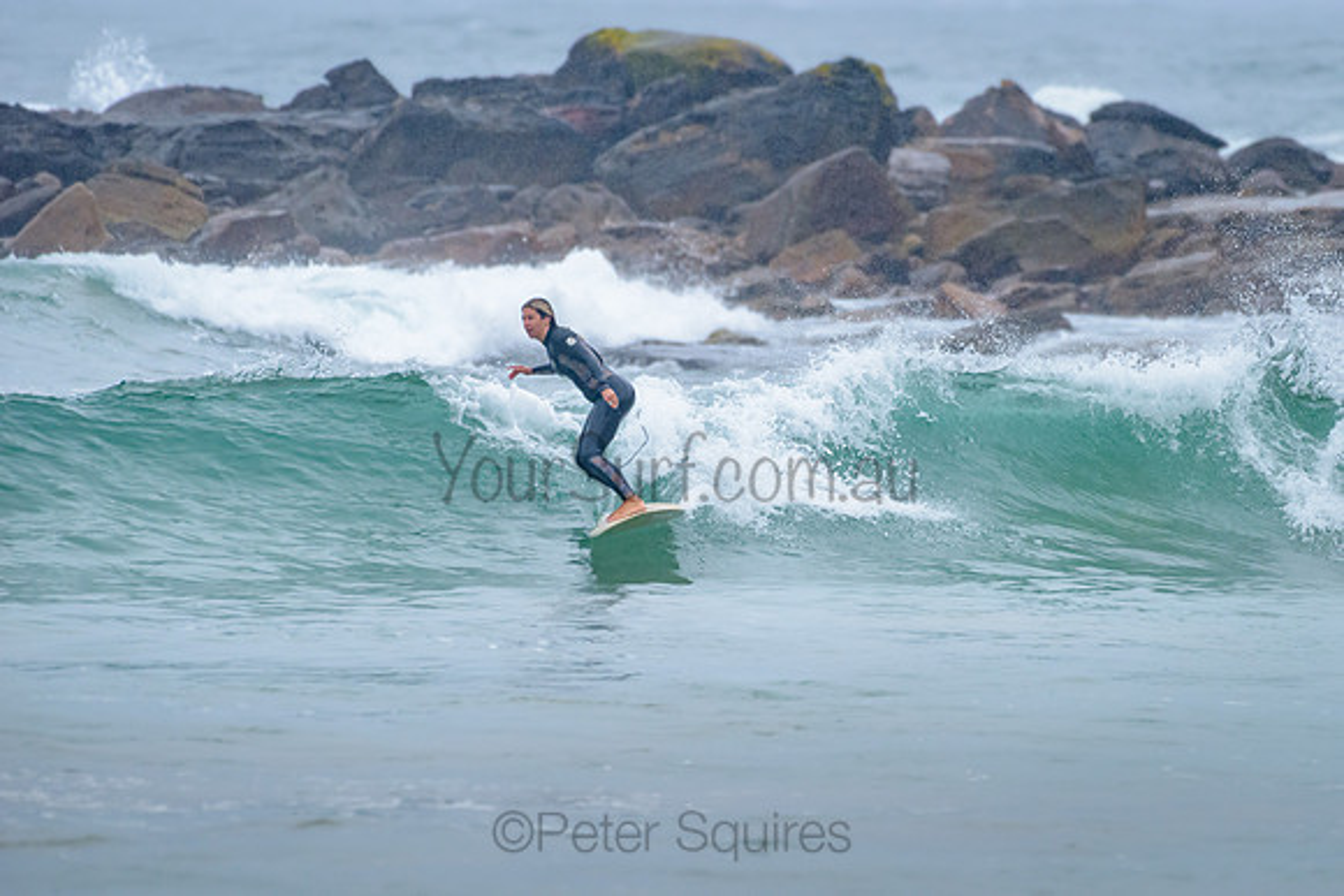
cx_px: 824
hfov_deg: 3.4
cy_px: 460
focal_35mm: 613
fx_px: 22900
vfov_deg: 2.2
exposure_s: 1/1000
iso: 1100
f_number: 5.6
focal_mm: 500
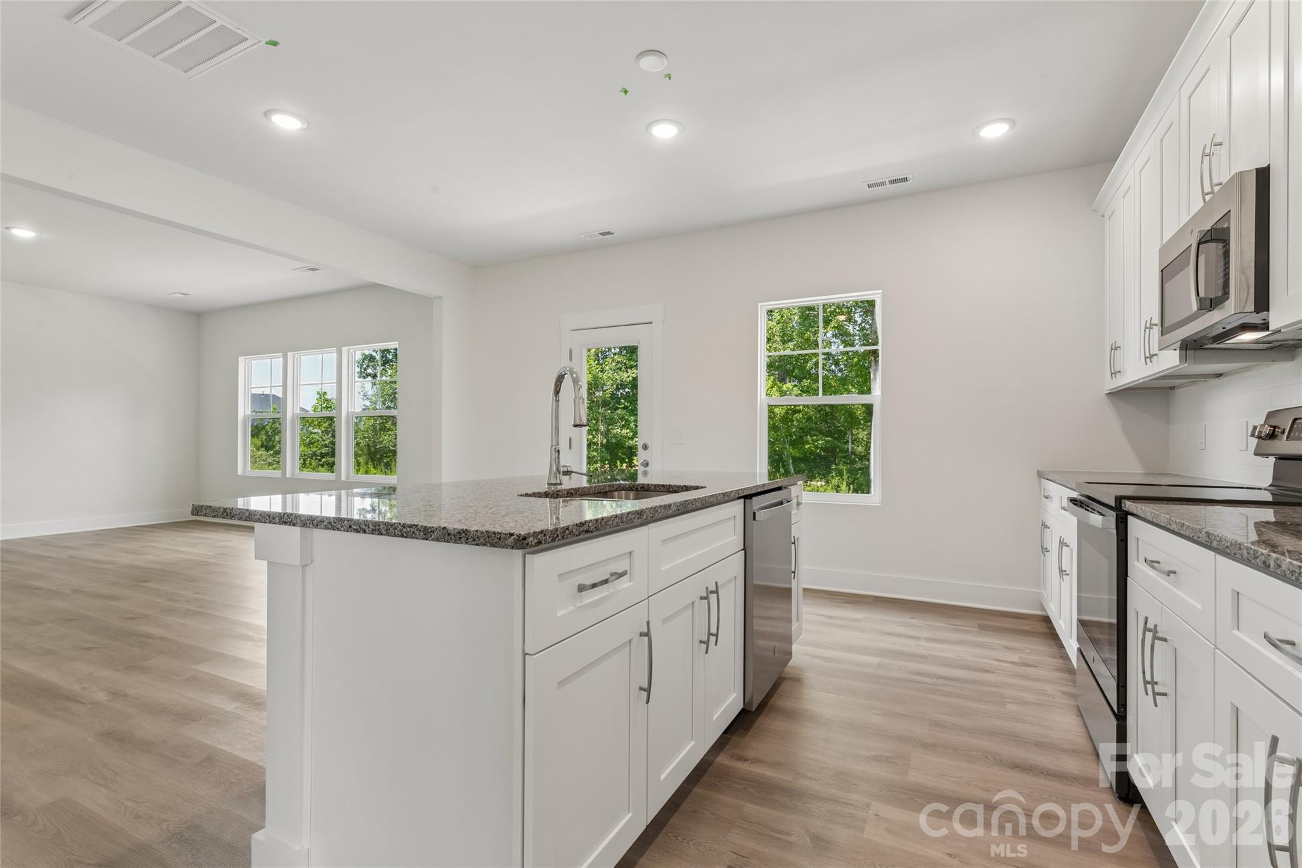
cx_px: 651
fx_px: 604
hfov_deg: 94.3
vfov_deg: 71.4
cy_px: 434
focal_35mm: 17
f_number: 13
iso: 200
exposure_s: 1/6
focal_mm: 16.7
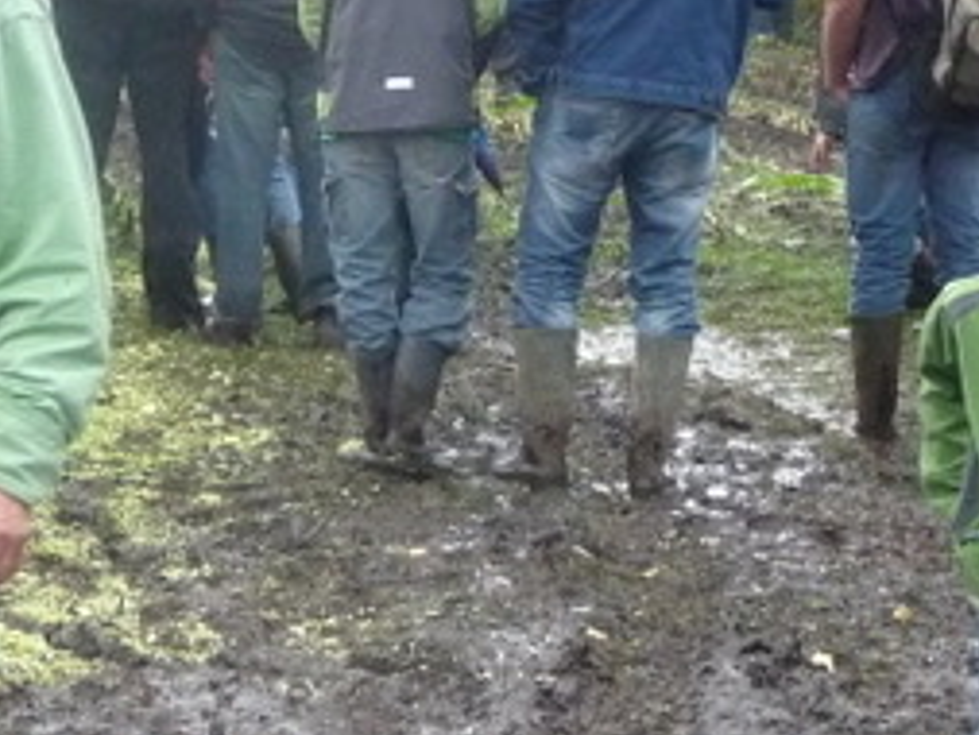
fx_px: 3848
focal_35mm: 136
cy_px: 468
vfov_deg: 10.9
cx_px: 364
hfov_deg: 14.5
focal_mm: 7.1
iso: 400
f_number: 4
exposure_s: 1/125
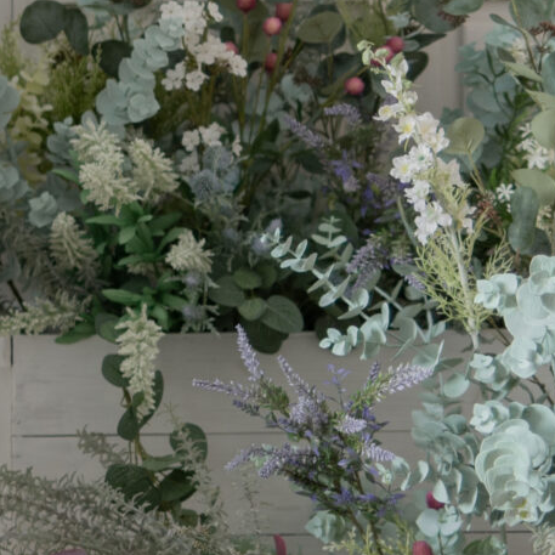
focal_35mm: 238
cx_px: -935
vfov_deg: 7.3
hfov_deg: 6.8
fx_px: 4317
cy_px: -10
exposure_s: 1/160
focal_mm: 50
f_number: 2.2
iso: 160
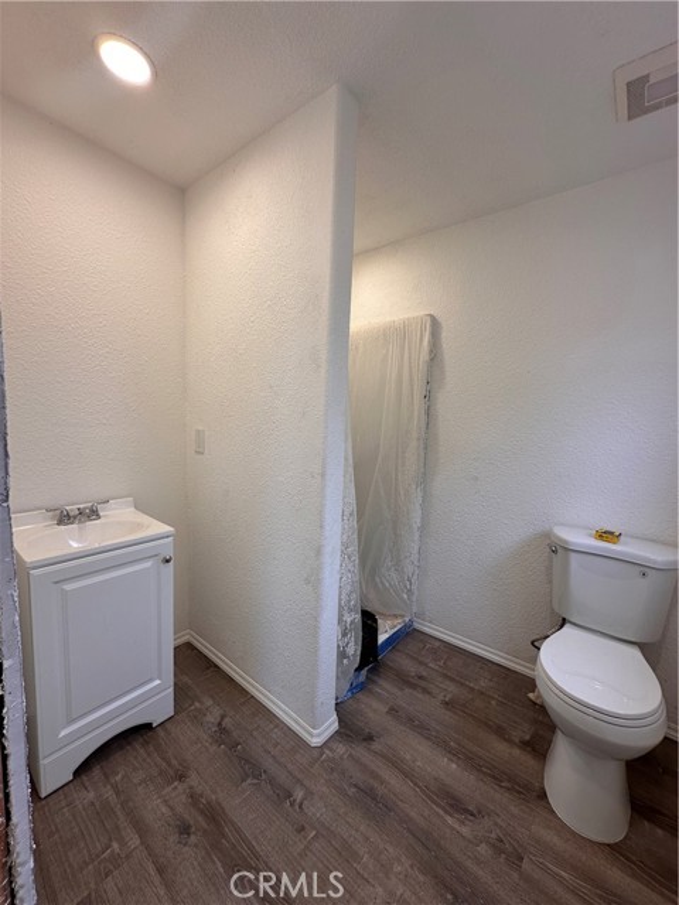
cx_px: 340
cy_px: 452
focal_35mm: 14
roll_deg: -3.1
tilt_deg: -6.1
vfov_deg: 102.1
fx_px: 366
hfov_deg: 85.7
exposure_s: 1/120
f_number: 2.2
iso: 64
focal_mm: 2.22
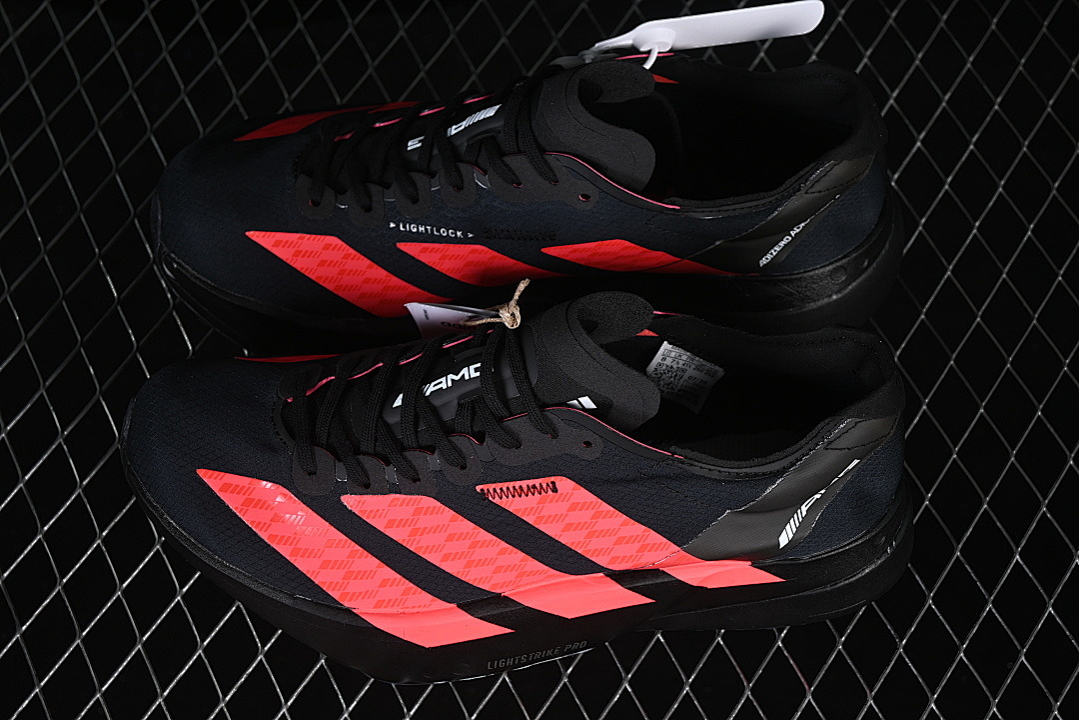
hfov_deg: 27.0
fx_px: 2248
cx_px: 540
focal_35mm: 75
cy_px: 360
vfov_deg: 18.2
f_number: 6.3
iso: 160
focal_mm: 50
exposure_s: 1/60
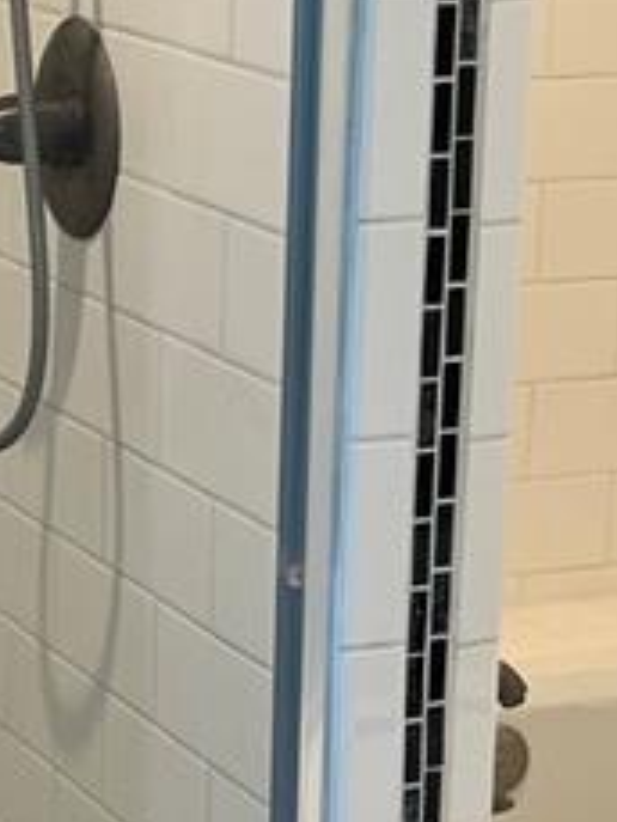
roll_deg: -0.3
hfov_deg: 10.8
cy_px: 750
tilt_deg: -18.6
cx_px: 50
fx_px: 3229
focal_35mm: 136
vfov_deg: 14.3
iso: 64
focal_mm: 5.7
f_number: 1.5
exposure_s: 1/120
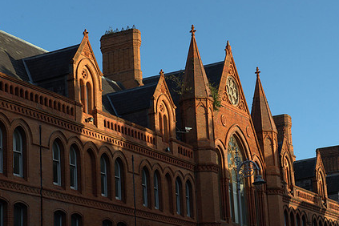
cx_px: 231
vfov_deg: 14.2
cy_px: 140
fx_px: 904
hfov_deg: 21.1
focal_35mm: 96
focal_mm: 70
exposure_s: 1/250
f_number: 8
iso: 800
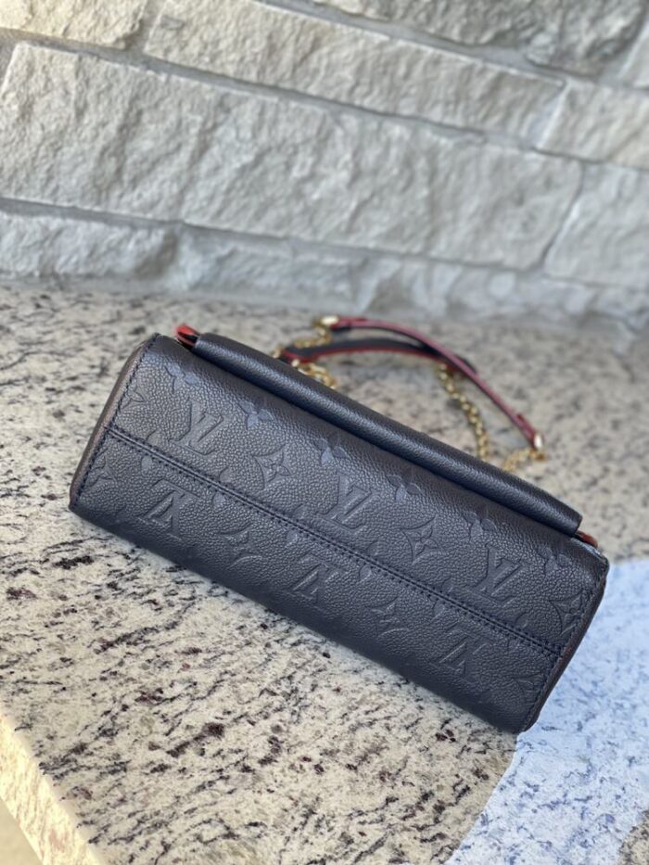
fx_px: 1600
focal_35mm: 64
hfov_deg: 22.9
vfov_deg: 30.3
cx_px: 324
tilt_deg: -24.2
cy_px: 432
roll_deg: -26.3
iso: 50
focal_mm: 7.5
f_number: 2.2
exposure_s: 1/121
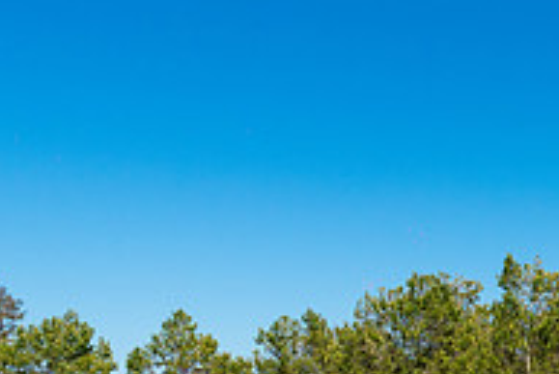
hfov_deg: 25.3
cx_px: 669
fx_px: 1119
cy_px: 387
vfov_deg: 18.4
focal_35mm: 72
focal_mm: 24
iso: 320
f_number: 5.6
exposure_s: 1/4000
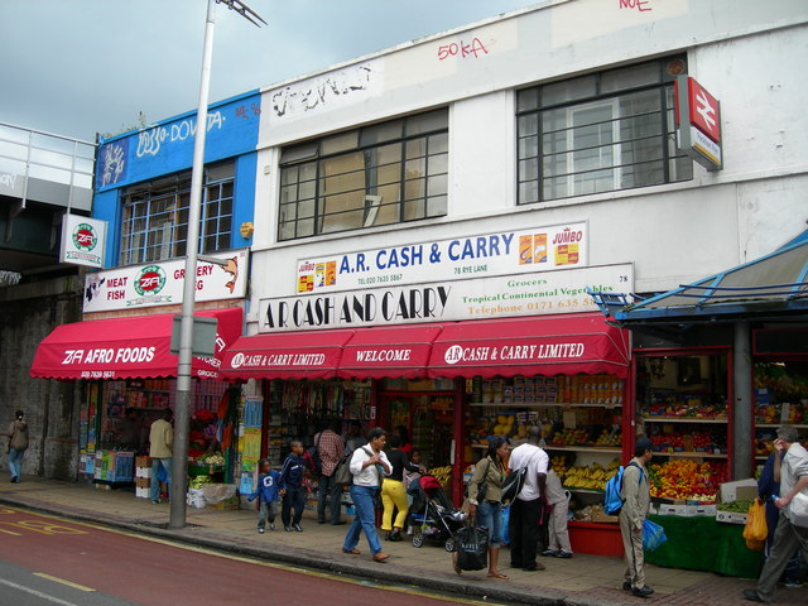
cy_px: 303
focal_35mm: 38
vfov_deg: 37.7
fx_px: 887
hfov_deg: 49.0
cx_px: 404
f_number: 2.8
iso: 50
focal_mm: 7.8
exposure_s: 1/272
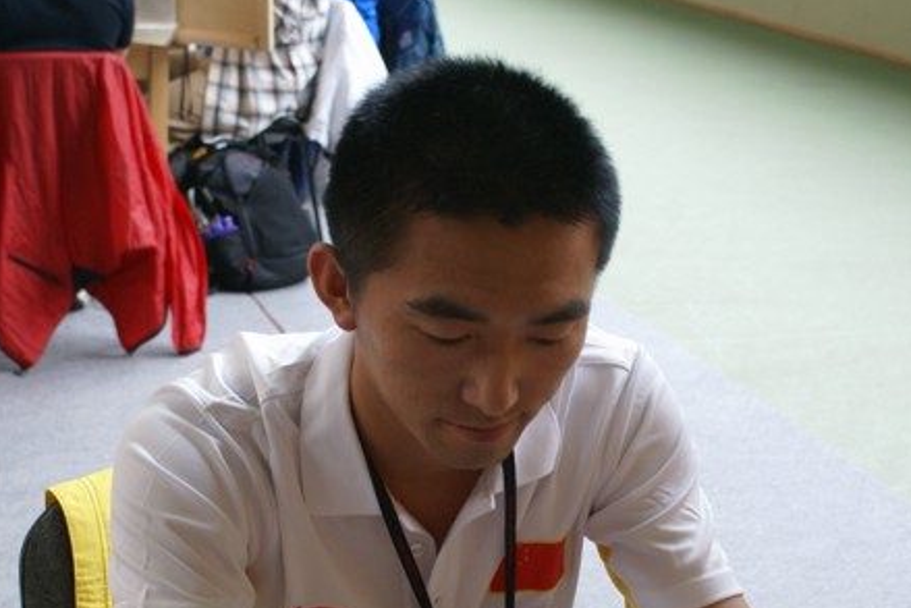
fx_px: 1696
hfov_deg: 30.1
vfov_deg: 20.1
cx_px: 452
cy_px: 477
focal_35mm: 67
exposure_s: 1/40
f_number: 4.5
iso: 200
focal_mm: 28
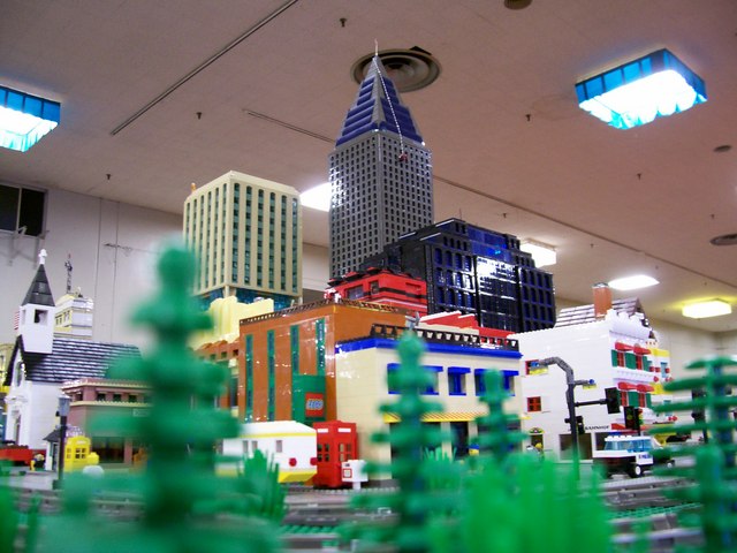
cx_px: 368
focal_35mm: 34
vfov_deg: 41.8
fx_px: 724
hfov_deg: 54.0
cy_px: 276
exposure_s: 1/8
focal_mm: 5.6
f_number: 2.7
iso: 160
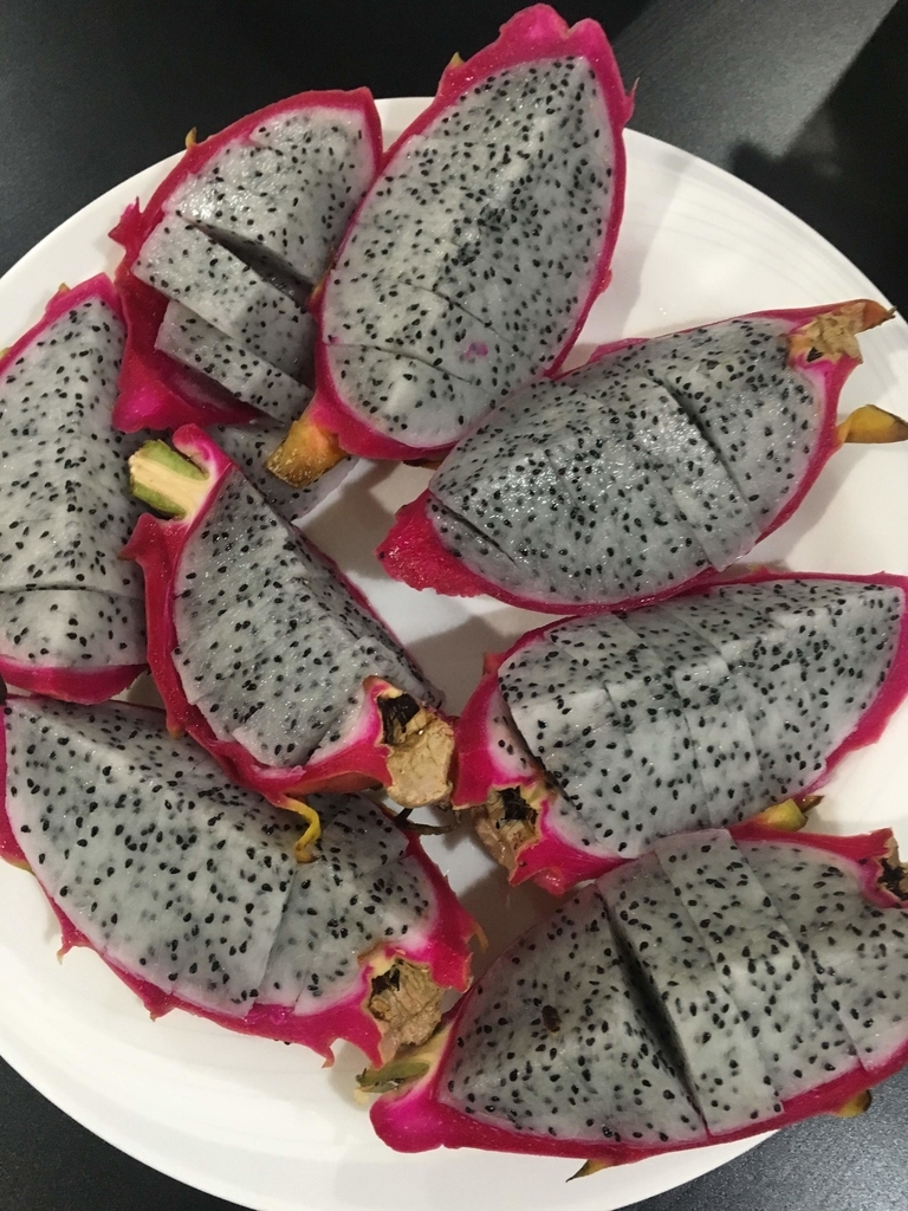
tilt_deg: -73.2
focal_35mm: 29
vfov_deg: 61.7
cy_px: 606
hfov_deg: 48.2
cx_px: 454
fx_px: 1014
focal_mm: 4.15
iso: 200
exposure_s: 1/25
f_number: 2.2
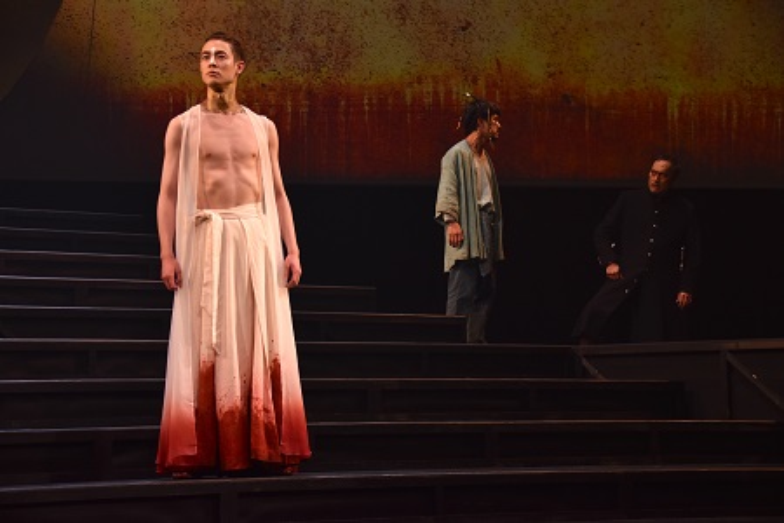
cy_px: 262
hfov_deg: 22.6
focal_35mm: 90
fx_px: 1960
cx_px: 392
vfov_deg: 15.2
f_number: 5.6
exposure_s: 1/80
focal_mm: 60
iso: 500
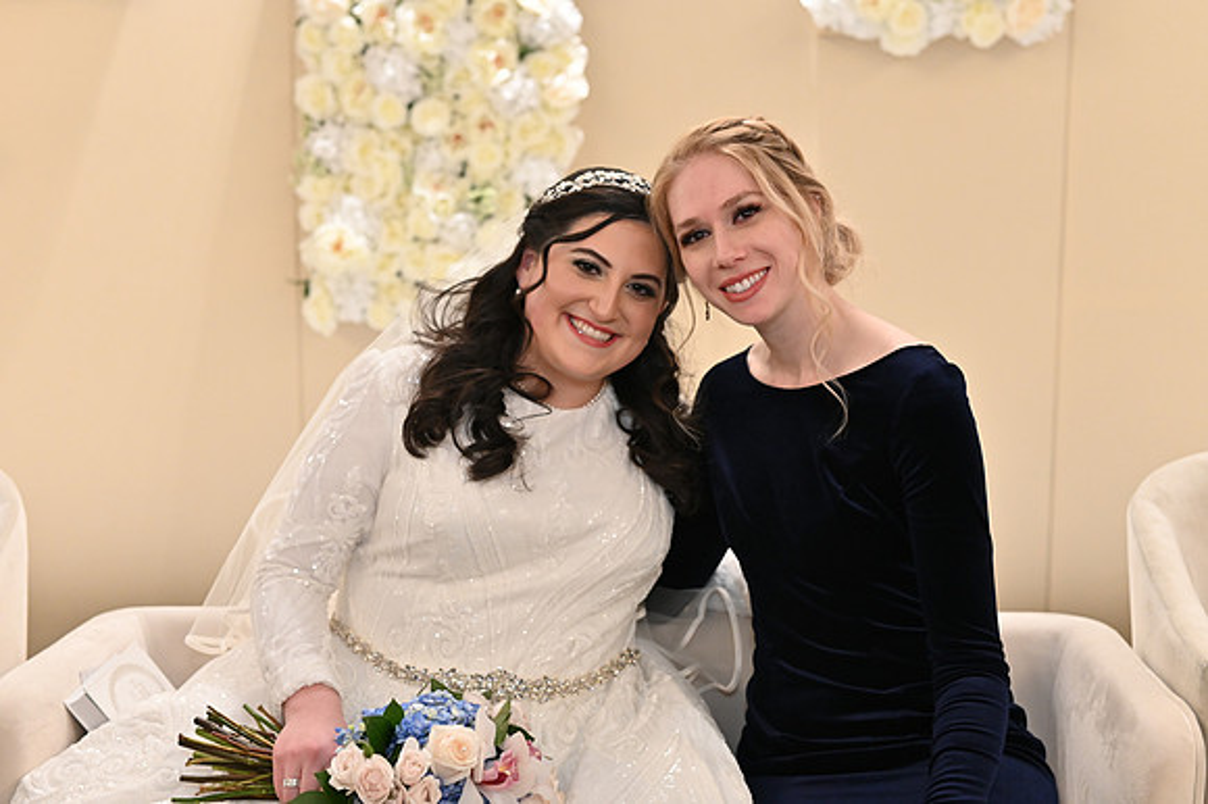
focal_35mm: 50
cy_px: 402
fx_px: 1677
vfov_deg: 27.0
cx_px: 604
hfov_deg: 39.6
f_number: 4
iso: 3200
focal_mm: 50
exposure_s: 1/100
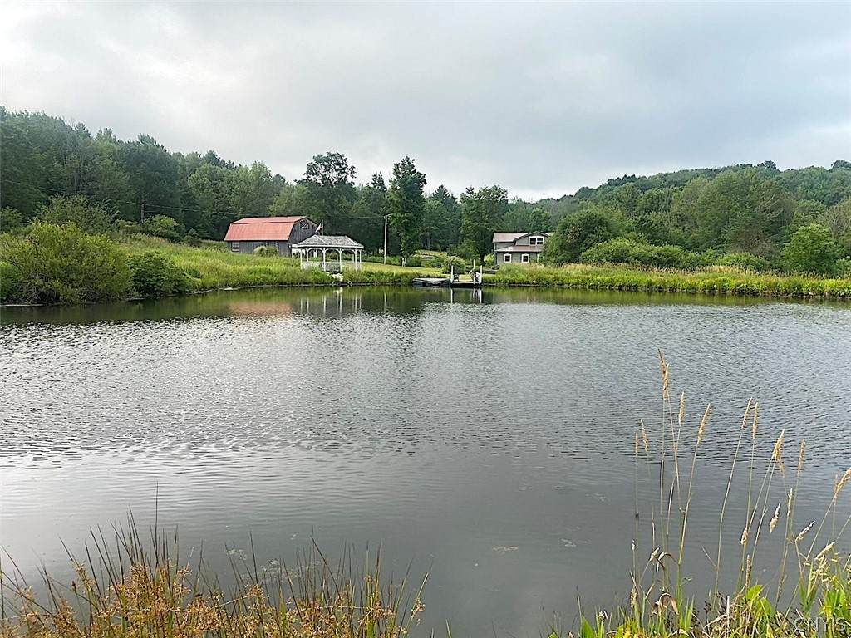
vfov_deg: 53.1
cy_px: 319
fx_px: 639
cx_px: 426
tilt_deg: -4.7
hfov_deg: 67.3
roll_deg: -1.0
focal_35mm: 26
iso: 32
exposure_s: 1/1898
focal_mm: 4.25
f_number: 1.8
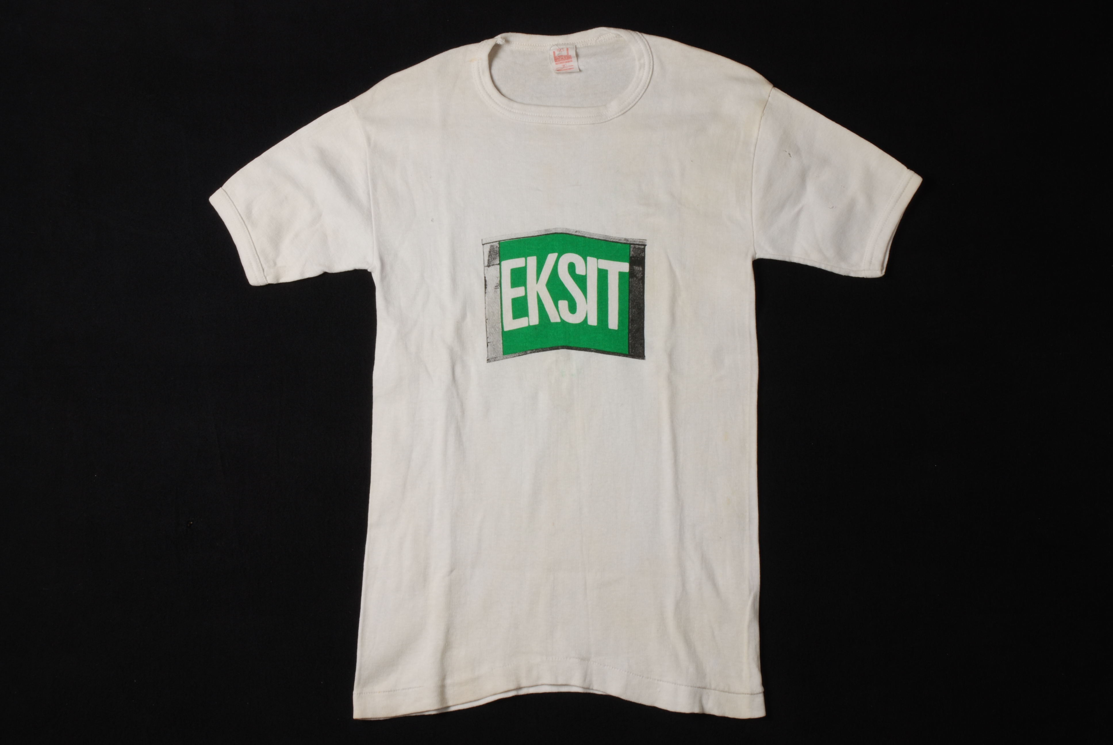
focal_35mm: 51
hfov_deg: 38.8
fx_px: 1579
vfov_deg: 26.6
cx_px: 556
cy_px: 372
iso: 100
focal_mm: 34
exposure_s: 1/15
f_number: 20
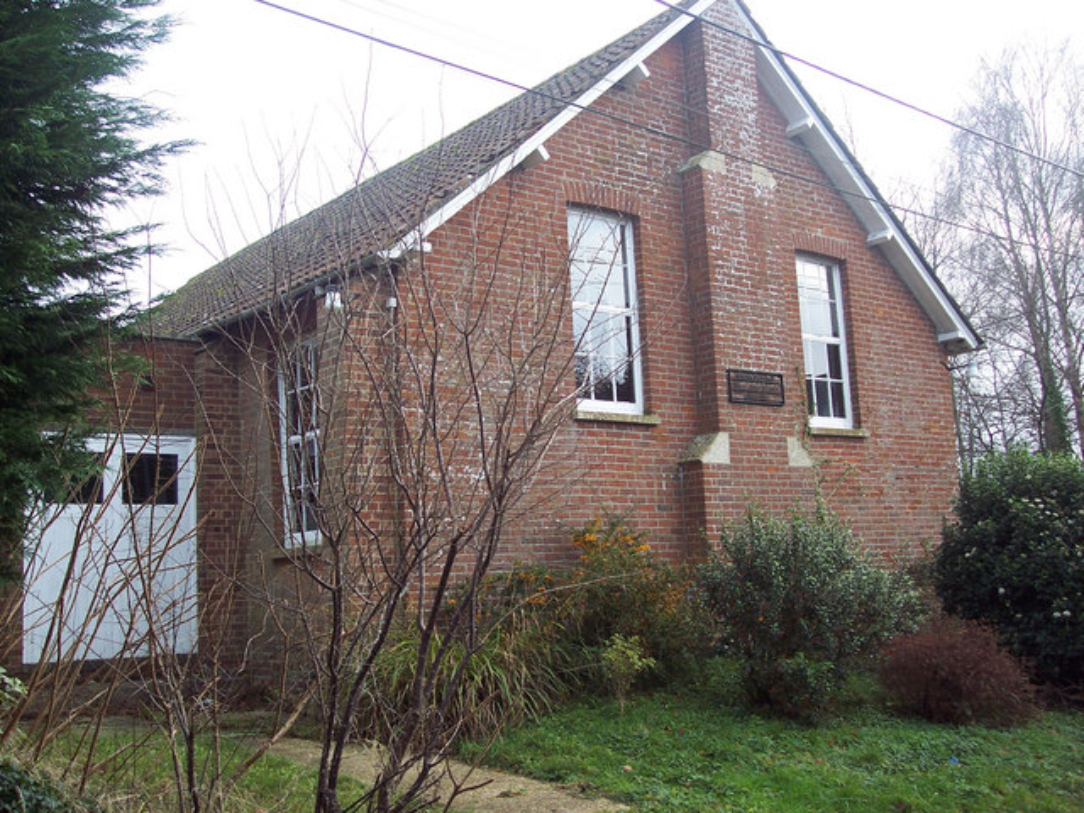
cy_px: 406
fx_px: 1221
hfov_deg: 47.9
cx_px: 542
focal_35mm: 39
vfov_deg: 36.8
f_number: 3.4
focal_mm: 8
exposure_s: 1/90
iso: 100
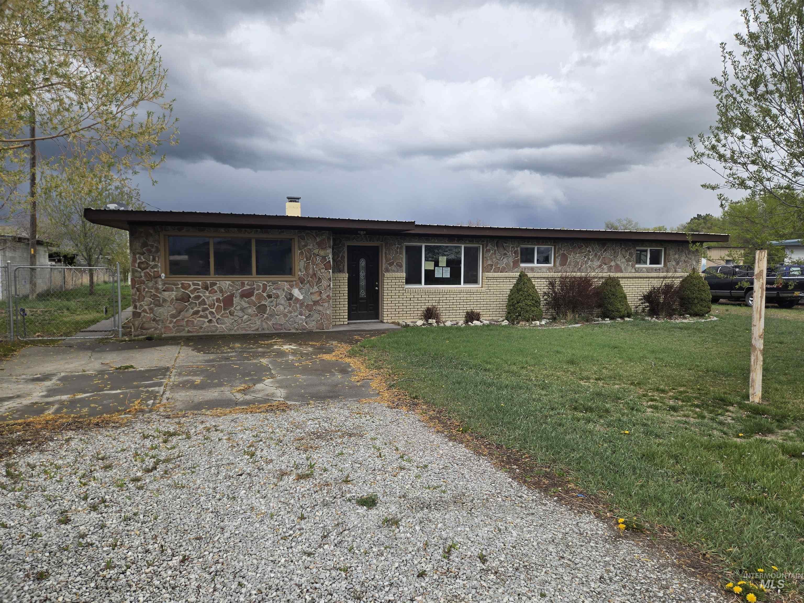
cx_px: 402
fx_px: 534
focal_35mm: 23
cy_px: 302
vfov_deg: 58.9
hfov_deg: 73.9
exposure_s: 1/984
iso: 25
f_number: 1.8
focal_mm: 5.4
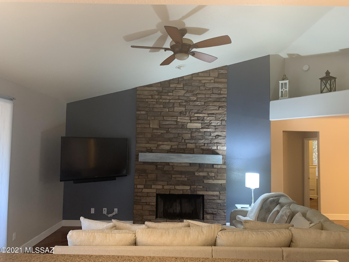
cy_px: 131
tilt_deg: +2.9
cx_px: 174
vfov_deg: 53.1
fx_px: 262
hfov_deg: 67.3
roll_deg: -0.7
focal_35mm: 26
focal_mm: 4.25
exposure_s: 1/30
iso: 400
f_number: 1.8
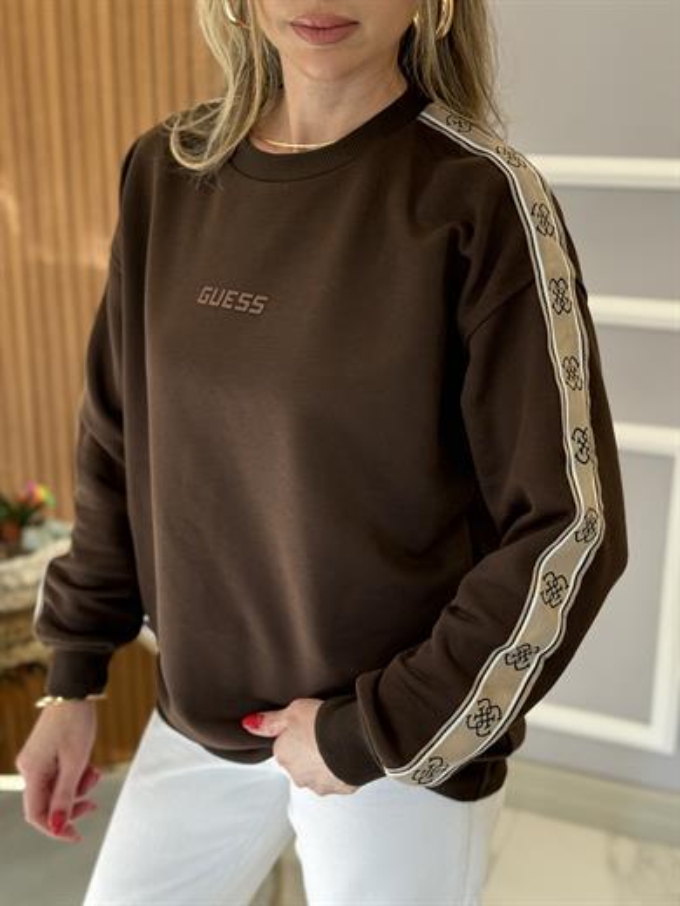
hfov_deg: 30.3
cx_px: 340
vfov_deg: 39.7
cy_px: 453
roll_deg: -0.7
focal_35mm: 48
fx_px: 1257
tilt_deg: -17.9
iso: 125
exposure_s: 1/109
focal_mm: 6.76
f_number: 1.78
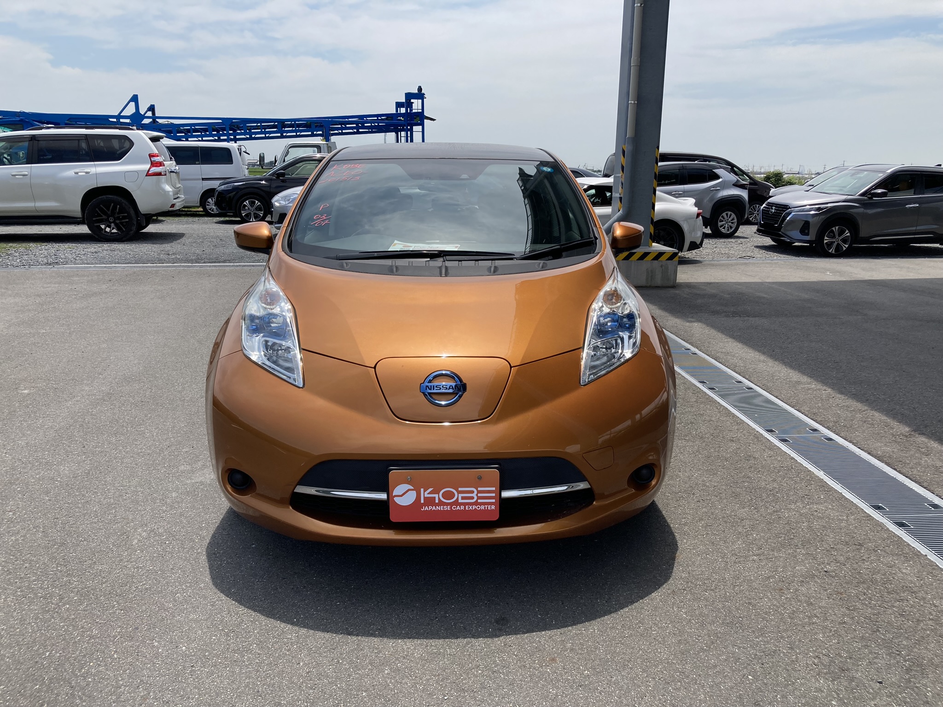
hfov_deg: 63.4
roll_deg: -1.0
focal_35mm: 28
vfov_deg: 49.7
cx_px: 472
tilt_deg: -13.1
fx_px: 763
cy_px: 354
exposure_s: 1/2024
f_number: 1.8
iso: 20
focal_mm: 3.99
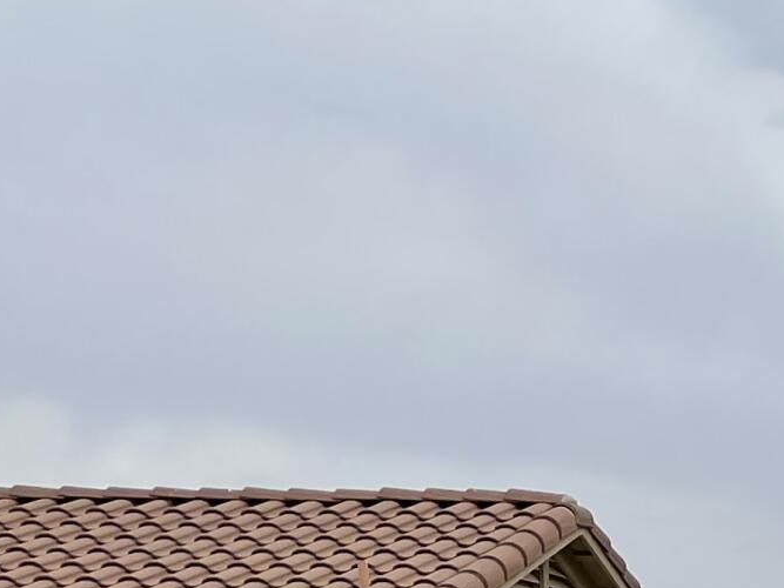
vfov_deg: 12.0
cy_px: 900
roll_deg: -0.5
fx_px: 2649
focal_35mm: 117
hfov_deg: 14.4
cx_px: 1488
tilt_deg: +1.0
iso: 32
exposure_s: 1/2747
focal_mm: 4.2
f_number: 1.6
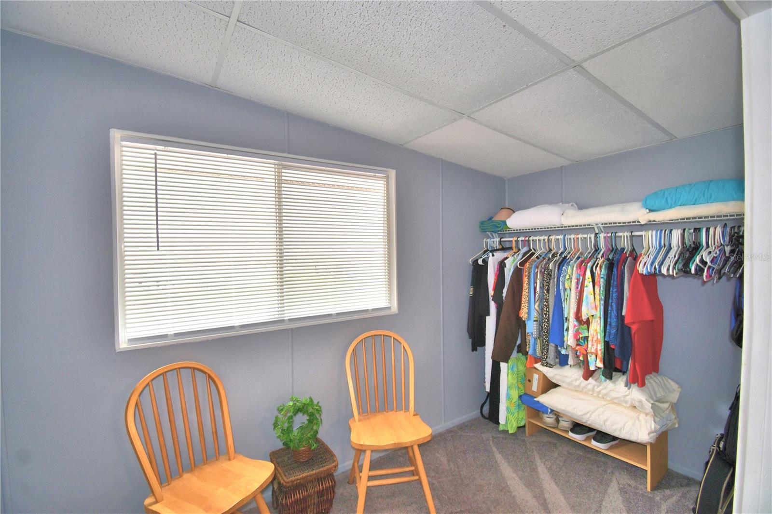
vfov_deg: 77.3
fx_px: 322
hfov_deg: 100.4
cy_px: 257
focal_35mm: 15
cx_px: 386
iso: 200
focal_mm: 10
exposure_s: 1/50
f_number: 4.5
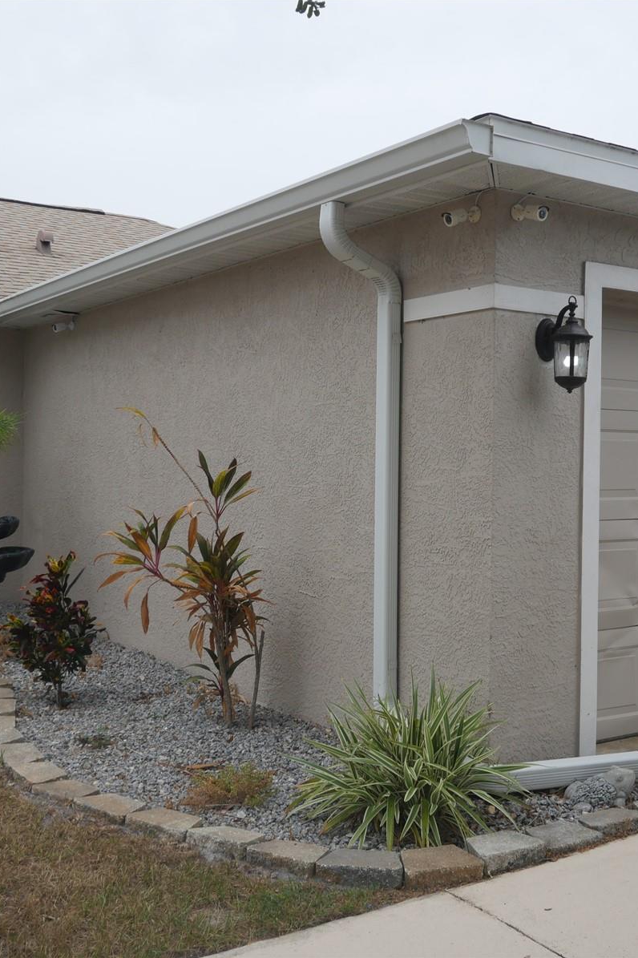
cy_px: 478
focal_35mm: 39
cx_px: 379
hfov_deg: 34.1
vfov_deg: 49.6
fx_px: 1037
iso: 200
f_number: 6.3
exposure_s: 1/400
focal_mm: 14
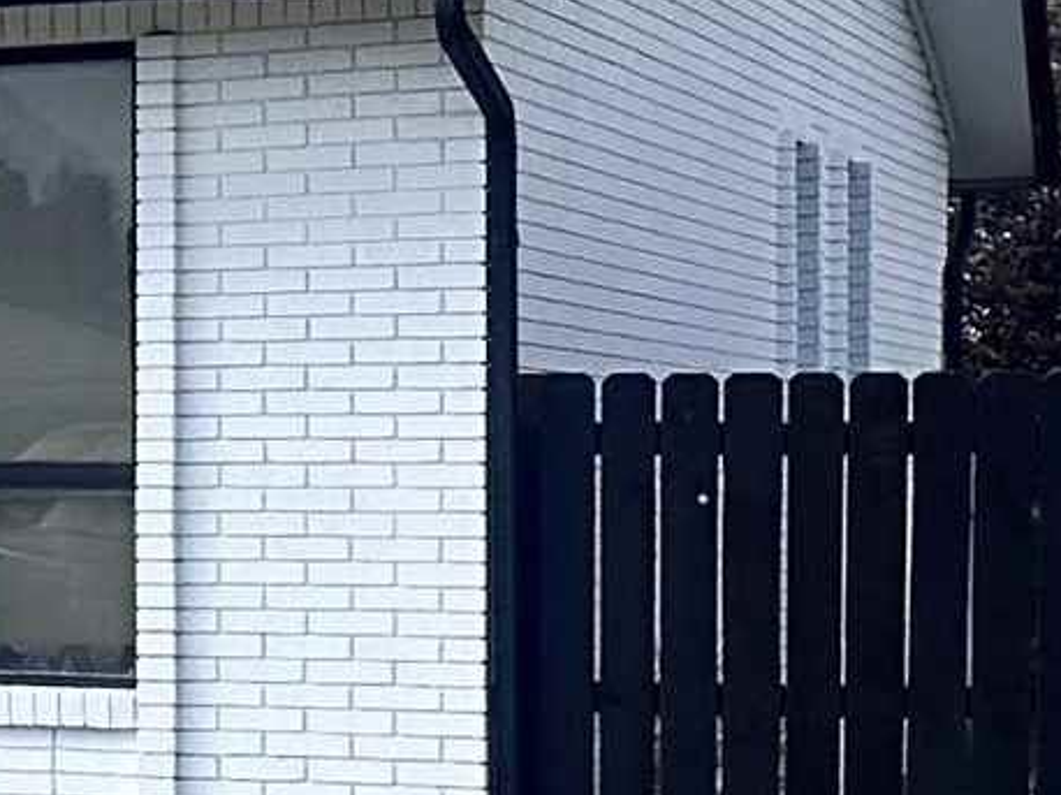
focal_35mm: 161
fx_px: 4932
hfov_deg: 9.1
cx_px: -2400
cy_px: 433
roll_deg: -0.7
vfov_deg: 9.2
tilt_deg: +0.0
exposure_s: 1/5000
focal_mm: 6.86
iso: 80
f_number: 1.78
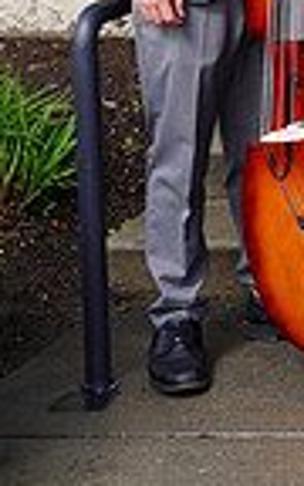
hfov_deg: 7.4
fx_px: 2068
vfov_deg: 13.1
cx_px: 922
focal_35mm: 156
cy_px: -100
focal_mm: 38
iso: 200
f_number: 6.3
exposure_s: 1/200
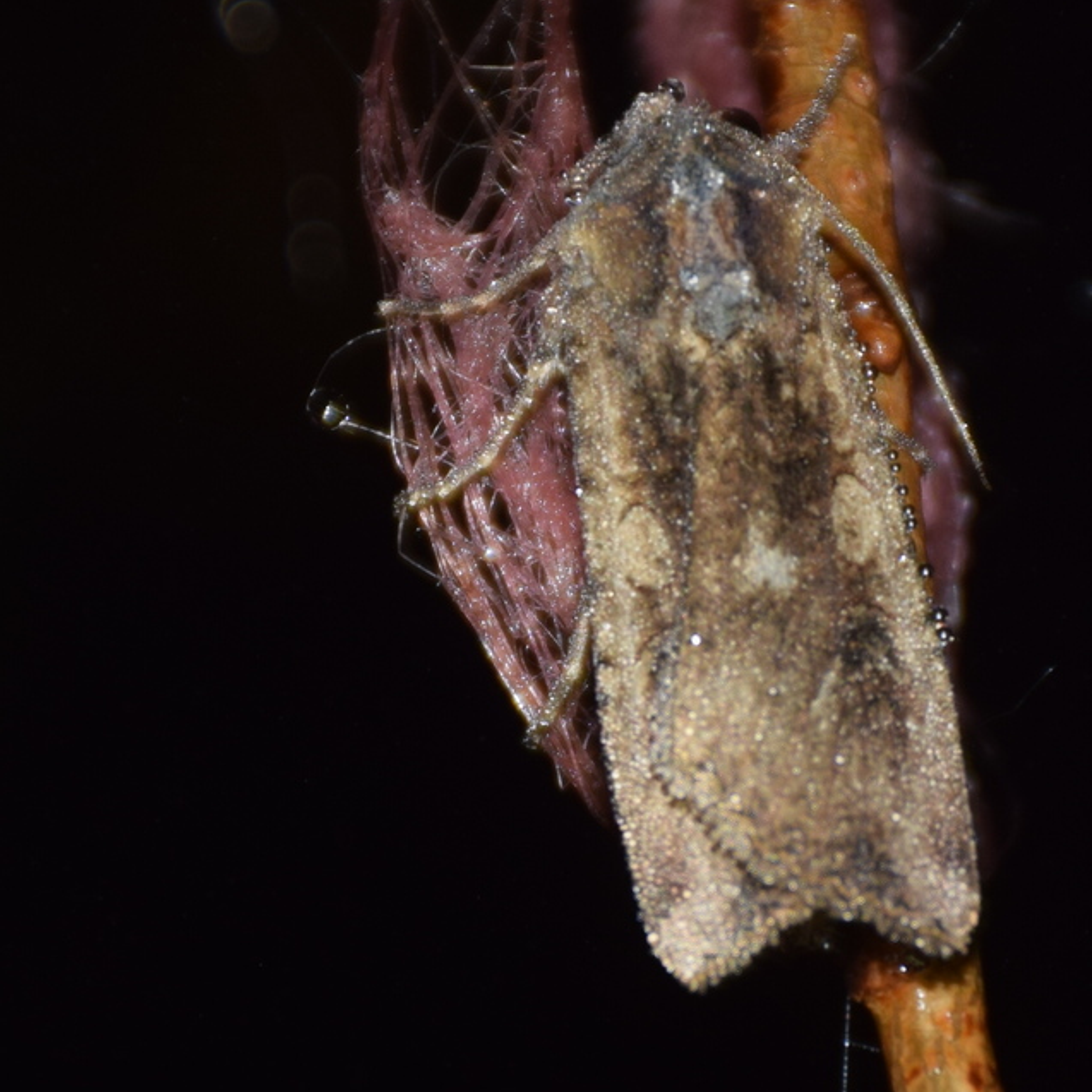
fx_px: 9601
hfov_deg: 6.5
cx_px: 707
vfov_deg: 6.5
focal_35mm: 269
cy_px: 545
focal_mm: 140
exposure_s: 1/60
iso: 320
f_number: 5.6
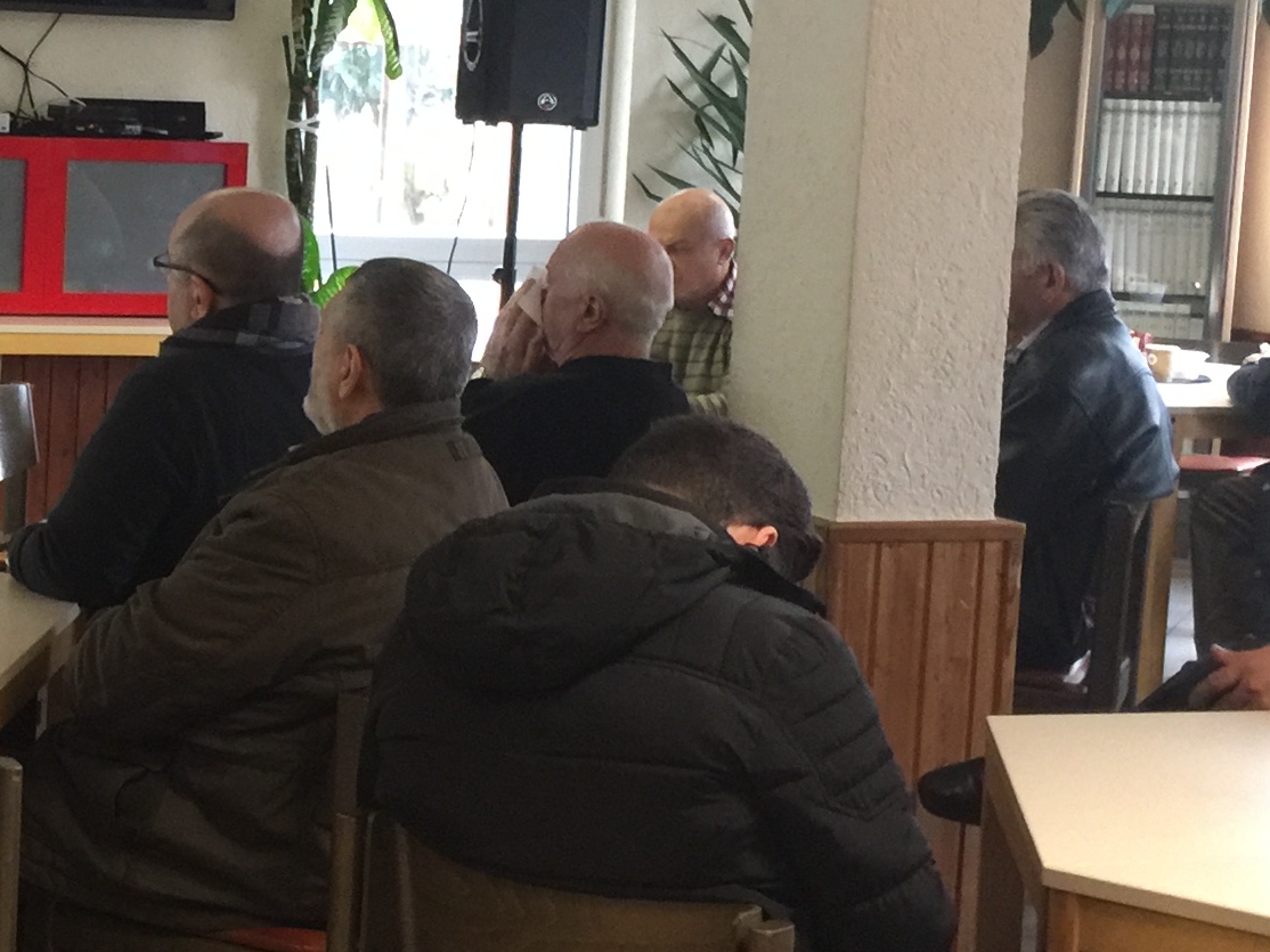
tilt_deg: -5.2
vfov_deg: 17.3
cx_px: -75
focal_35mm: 85
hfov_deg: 22.0
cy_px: 380
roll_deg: -3.2
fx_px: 3118
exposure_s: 1/10
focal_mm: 4.15
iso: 100
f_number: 2.2
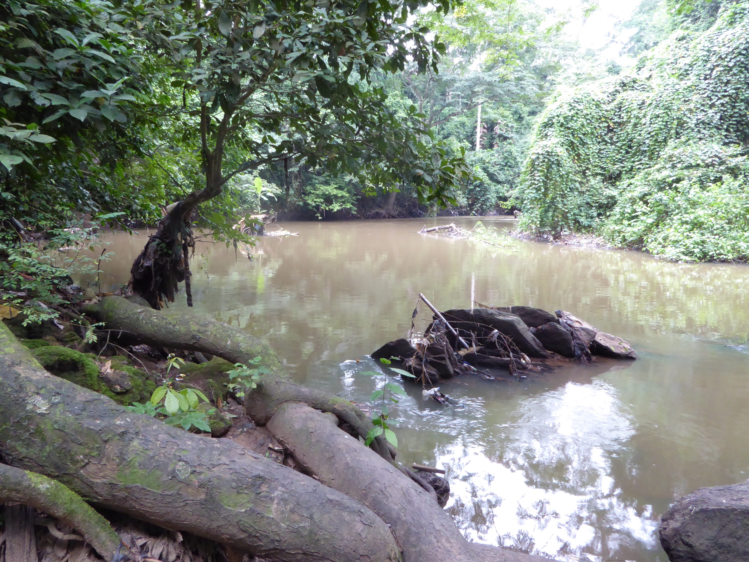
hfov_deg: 71.6
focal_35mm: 24
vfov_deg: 56.8
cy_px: 281
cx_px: 374
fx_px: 519
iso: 400
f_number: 6.3
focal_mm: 4.3
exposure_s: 1/8
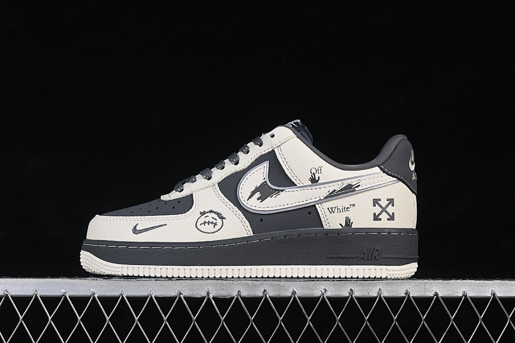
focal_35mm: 75
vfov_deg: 18.2
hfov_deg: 27.0
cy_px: 172
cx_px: 258
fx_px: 1073
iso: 160
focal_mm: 50
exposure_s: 1/80
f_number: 8
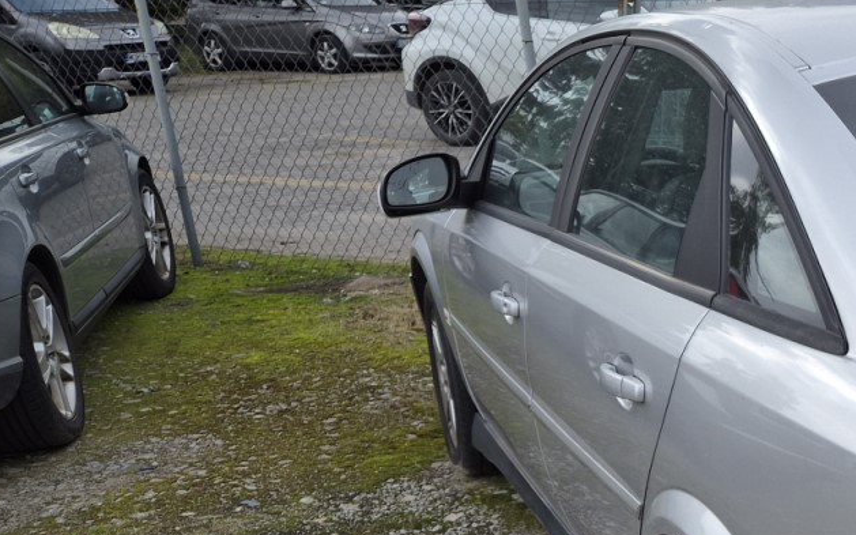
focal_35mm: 62
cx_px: 988
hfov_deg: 29.1
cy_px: 500
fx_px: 1446
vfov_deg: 20.5
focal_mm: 5.4
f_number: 1.8
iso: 25
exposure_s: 1/273
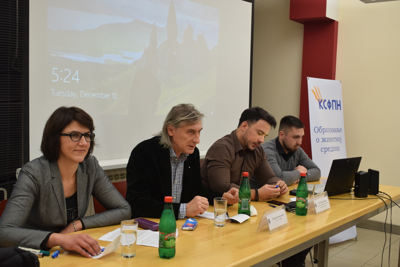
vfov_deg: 32.2
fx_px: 461
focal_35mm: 42
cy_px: 133
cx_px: 201
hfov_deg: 46.9
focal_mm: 27
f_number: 6.3
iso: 800
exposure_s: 1/50
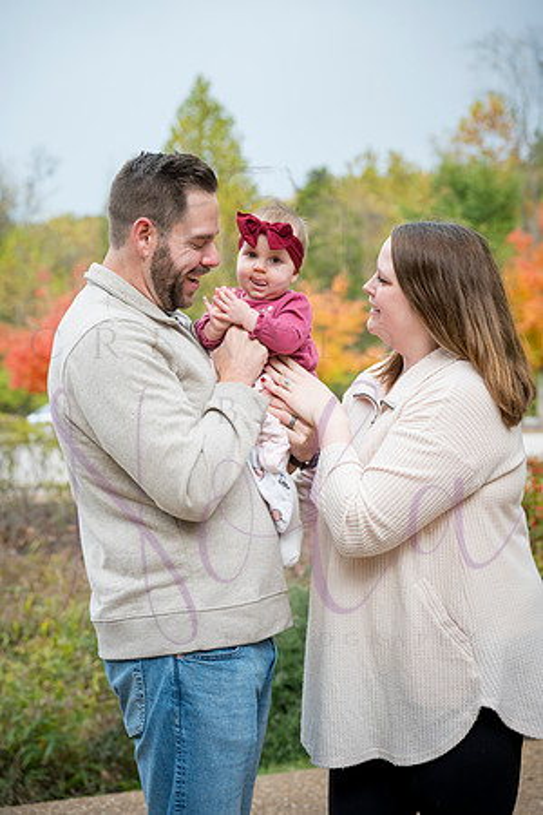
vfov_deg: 30.5
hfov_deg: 20.6
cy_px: 408
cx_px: 272
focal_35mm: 66
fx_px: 1493
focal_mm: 66
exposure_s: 1/500
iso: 400
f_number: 4
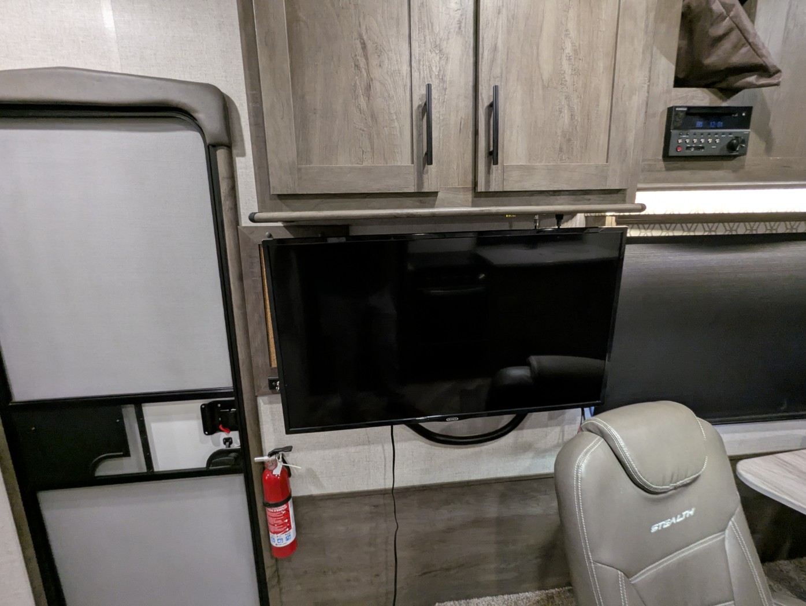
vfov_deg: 78.2
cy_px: 303
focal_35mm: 16
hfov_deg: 94.4
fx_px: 373
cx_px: 403
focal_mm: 2.35
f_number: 2.2
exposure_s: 1/24.4
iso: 164
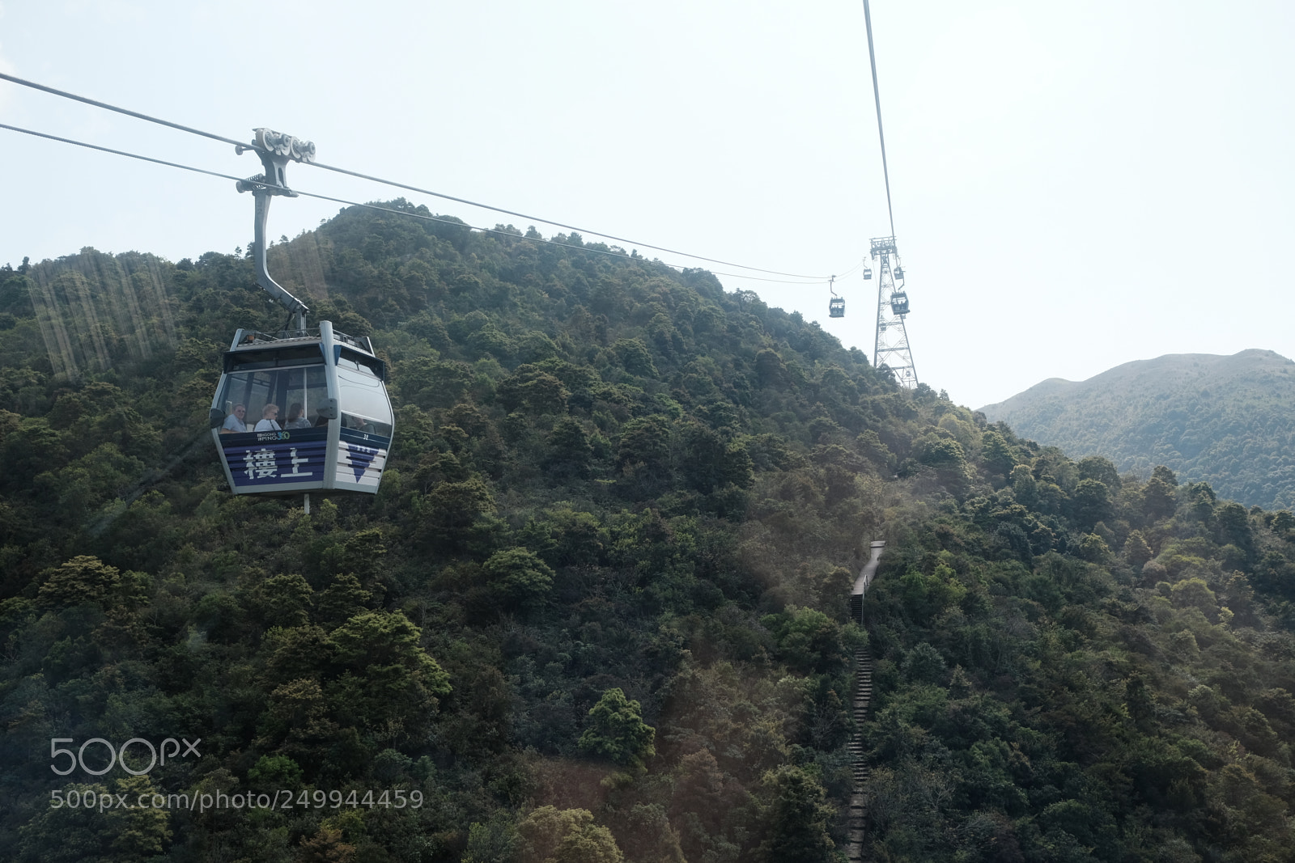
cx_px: 648
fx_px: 1259
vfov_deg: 37.9
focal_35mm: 35
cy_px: 432
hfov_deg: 54.4
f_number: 4
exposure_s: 1/2000
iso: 400
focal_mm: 23
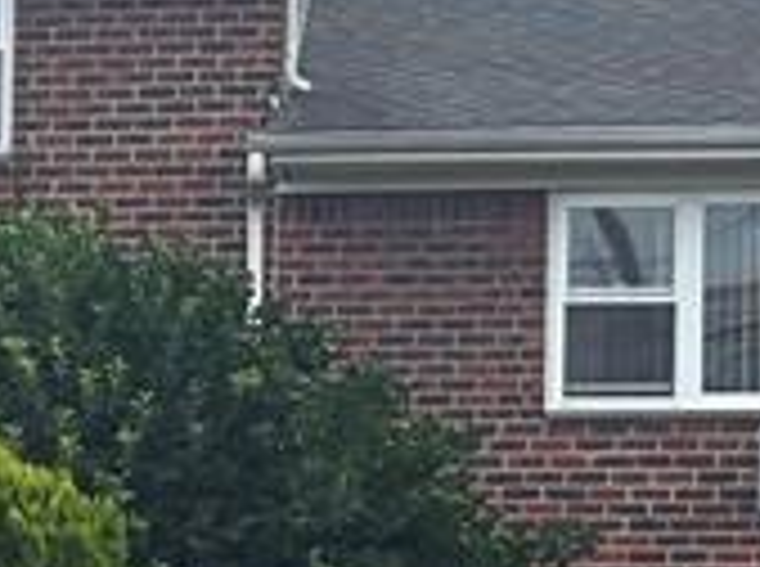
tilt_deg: -1.6
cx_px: -1201
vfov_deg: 4.7
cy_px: 846
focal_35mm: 316
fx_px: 6923
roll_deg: +0.5
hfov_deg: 6.0
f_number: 1.6
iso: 40
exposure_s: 1/2075
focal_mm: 5.96
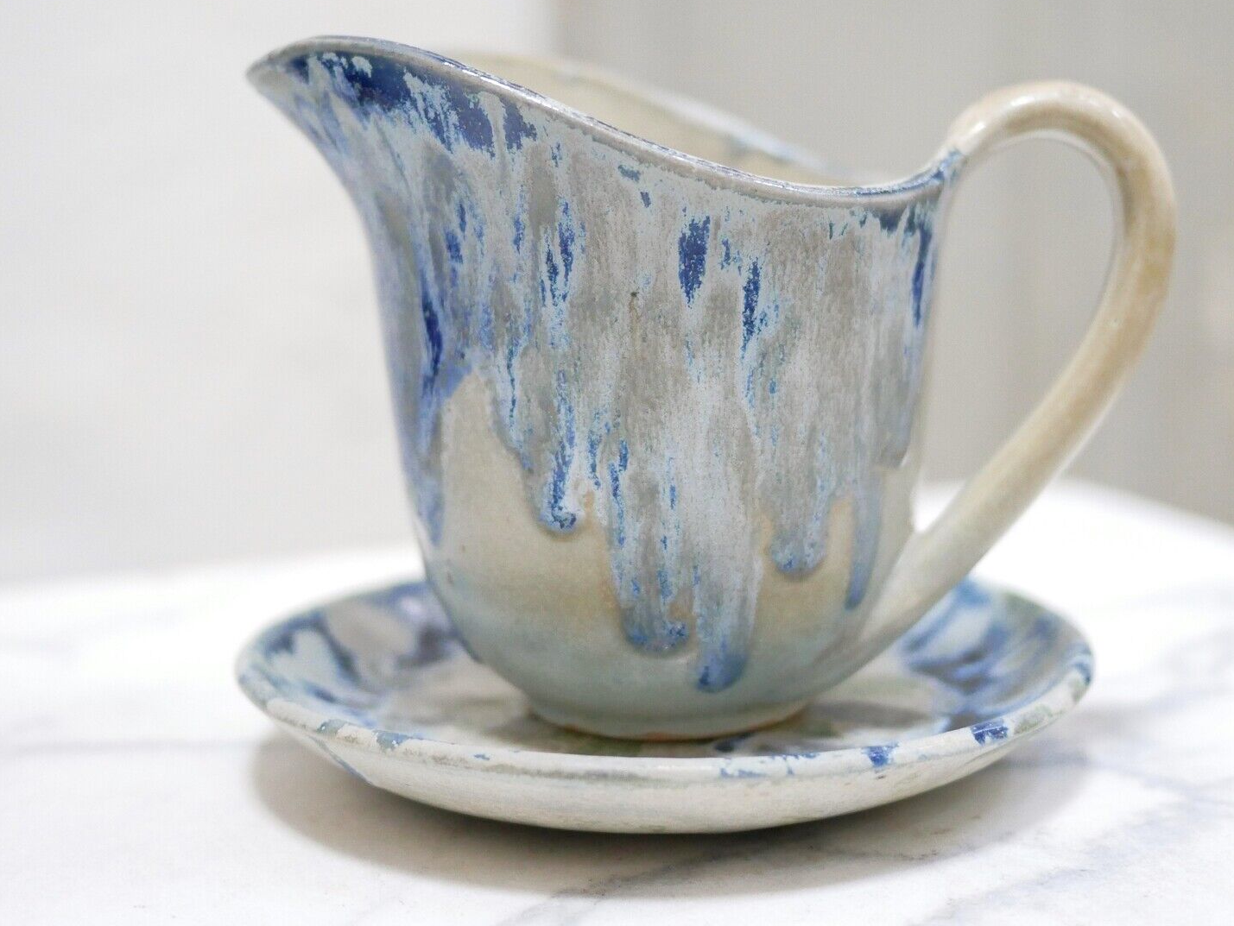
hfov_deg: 34.3
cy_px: 373
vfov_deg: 26.1
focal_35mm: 56
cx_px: 696
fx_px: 1997
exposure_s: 1/60
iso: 2000
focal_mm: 20
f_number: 1.7
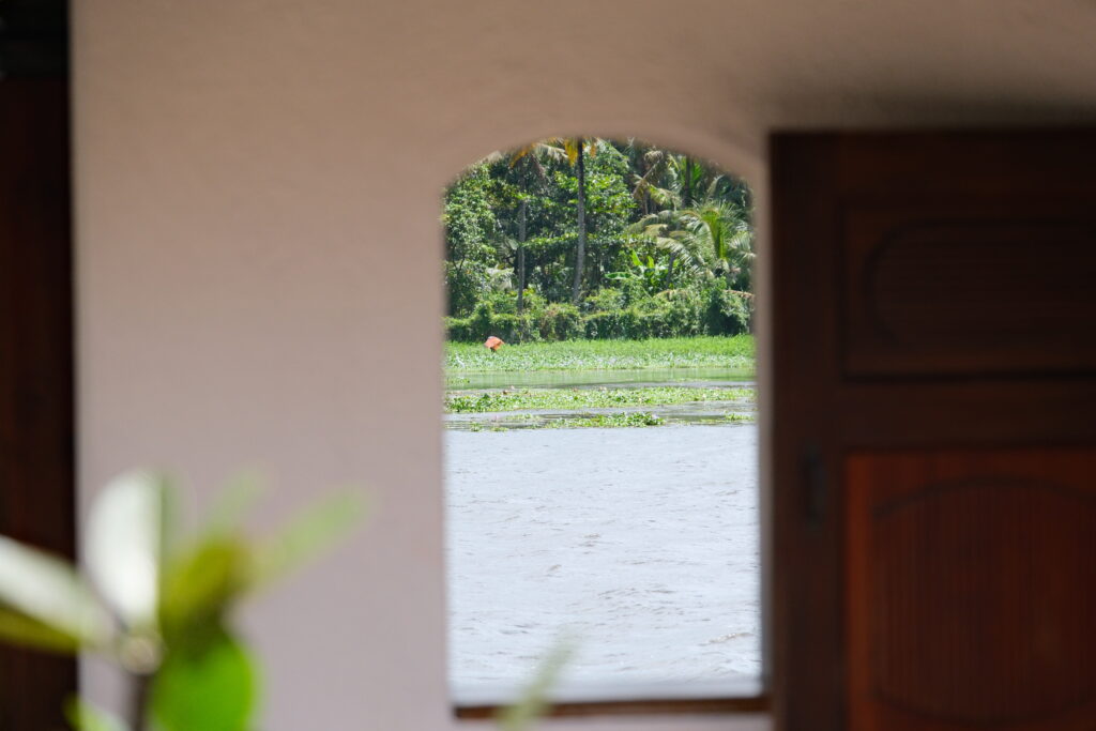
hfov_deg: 13.2
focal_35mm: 156
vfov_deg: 8.8
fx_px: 4750
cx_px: 548
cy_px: 366
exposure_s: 1/1400
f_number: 5.6
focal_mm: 104.2
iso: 1000
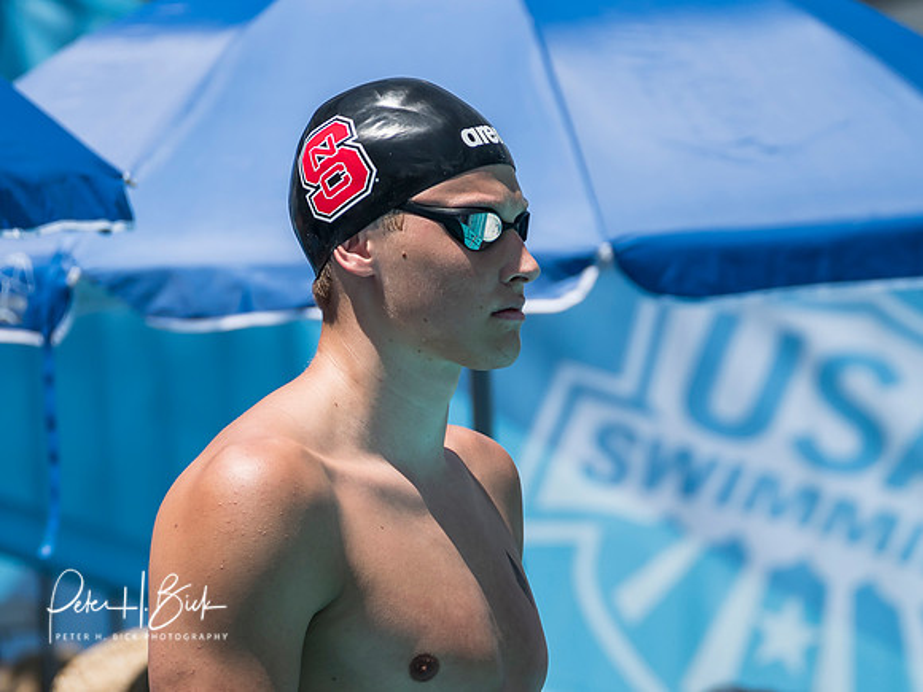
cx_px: 401
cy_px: 382
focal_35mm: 662
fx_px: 17646
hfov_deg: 3.0
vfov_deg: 2.2
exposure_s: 1/1250
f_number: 5.6
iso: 250
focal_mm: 253
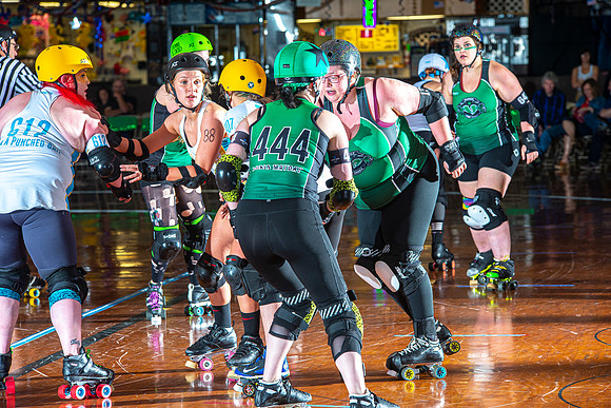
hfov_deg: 12.8
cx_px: 306
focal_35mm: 160
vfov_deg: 8.6
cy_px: 204
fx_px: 2716
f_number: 7.1
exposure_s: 1/160
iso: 640
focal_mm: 160
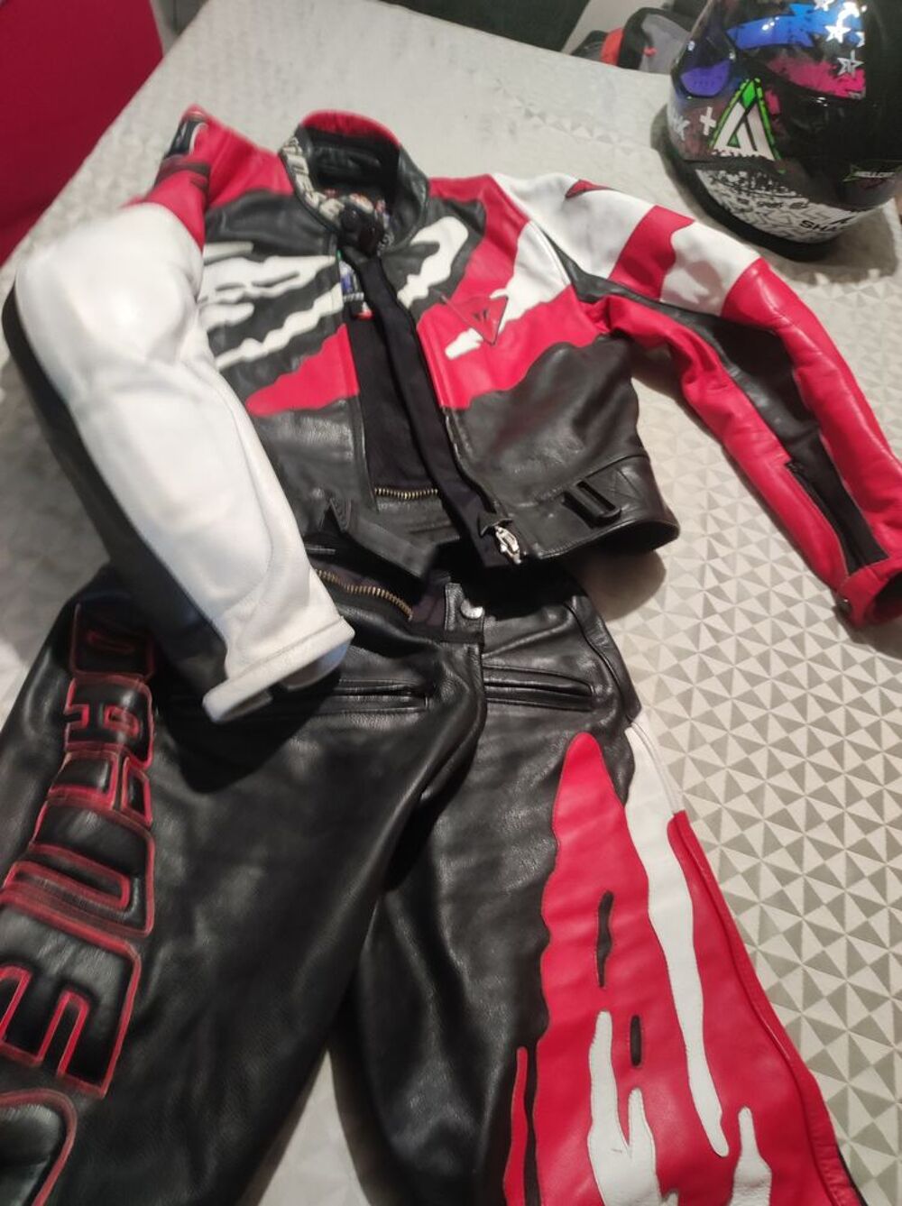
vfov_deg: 69.4
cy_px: 603
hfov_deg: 54.8
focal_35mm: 25
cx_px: 451
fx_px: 870
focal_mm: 4.7
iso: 716
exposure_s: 1/33
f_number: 1.79
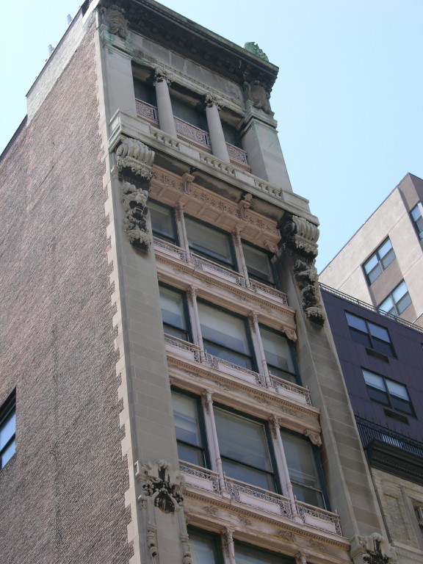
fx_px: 1206
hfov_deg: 19.9
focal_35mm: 74
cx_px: 212
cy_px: 282
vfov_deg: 26.3
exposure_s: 1/152
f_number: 4.7
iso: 50
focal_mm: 18.8
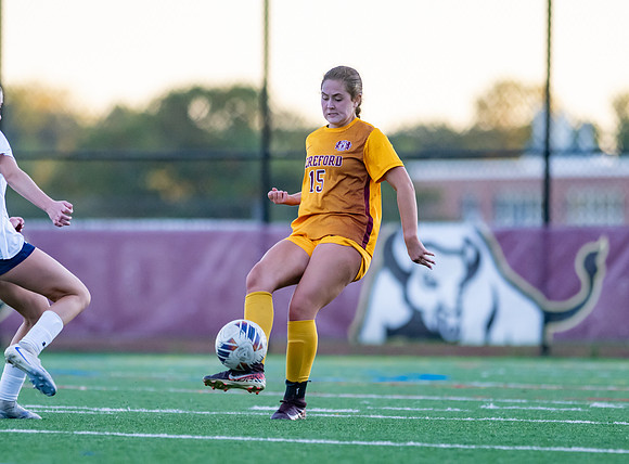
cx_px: 293
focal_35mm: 489
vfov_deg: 3.0
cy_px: 282
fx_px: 8842
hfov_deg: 4.1
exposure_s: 1/1600
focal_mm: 300
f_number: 2.8
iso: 1600
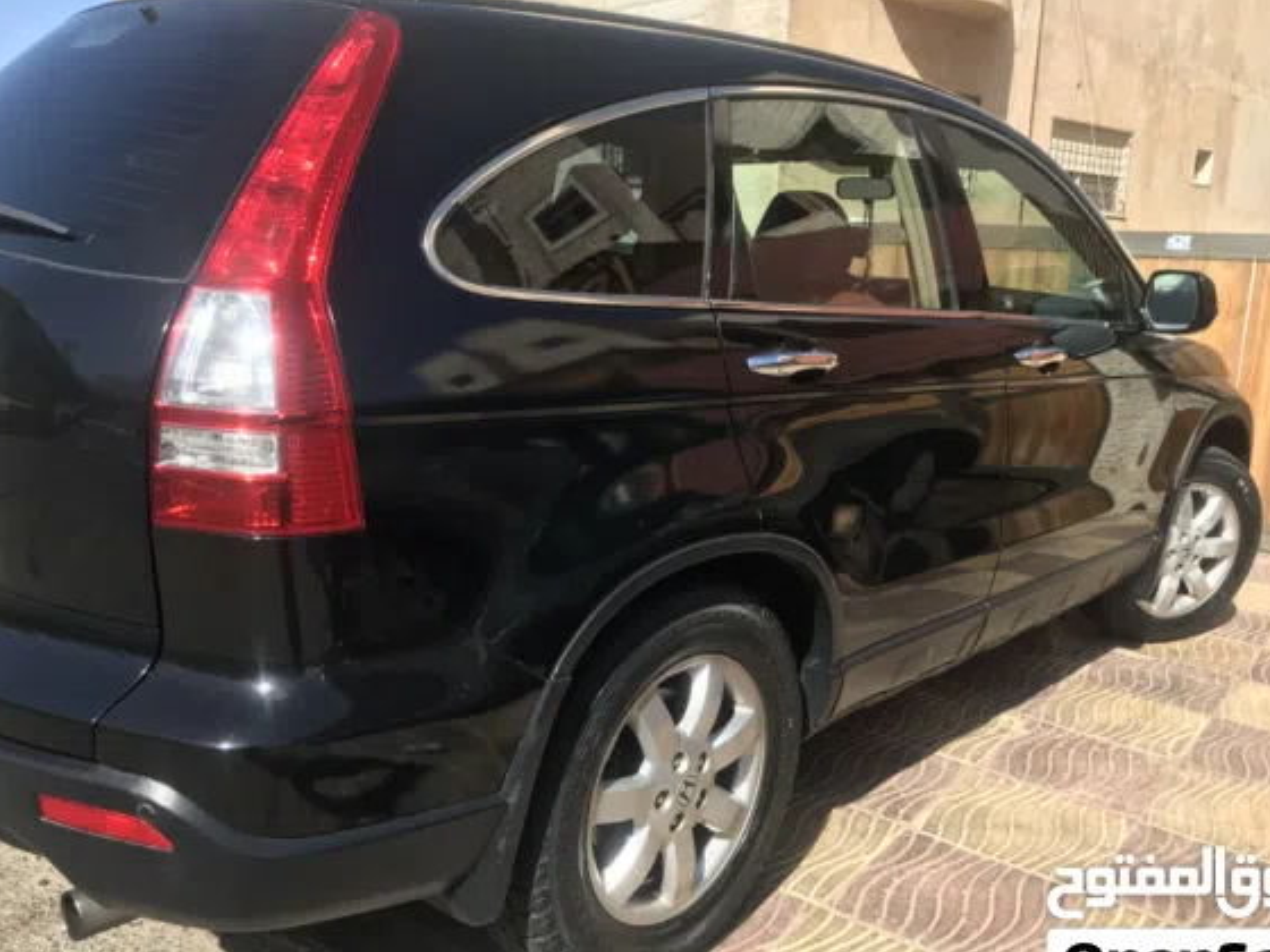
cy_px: 519
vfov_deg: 44.1
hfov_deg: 56.7
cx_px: 705
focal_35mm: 32
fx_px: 1174
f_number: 1.8
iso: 20
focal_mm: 3.99
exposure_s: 1/1623
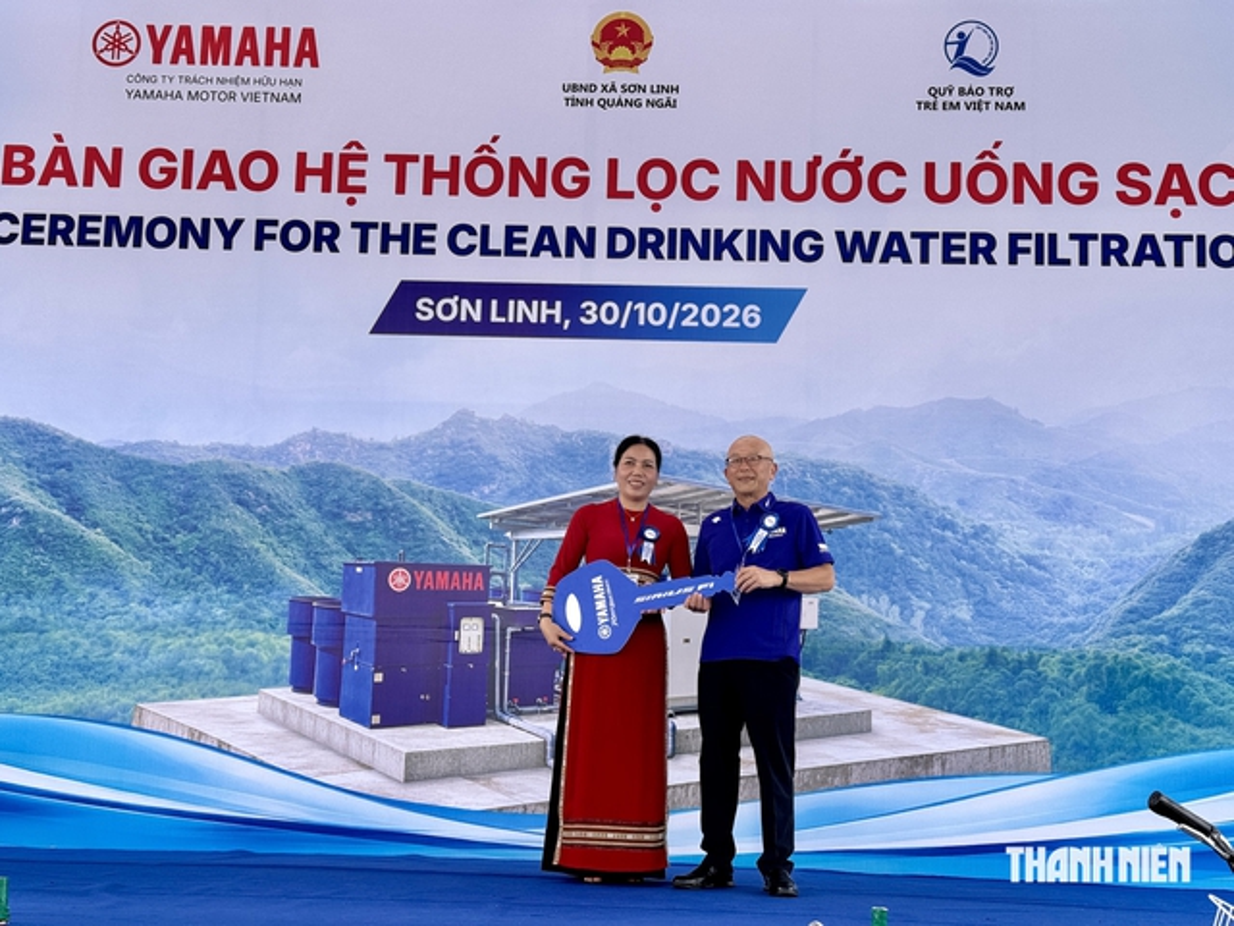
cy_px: 463
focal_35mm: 48
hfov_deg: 39.7
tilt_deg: +9.4
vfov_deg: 30.3
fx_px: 1711
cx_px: 617
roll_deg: -2.4
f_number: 1.78
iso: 64
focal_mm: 6.76
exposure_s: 1/900
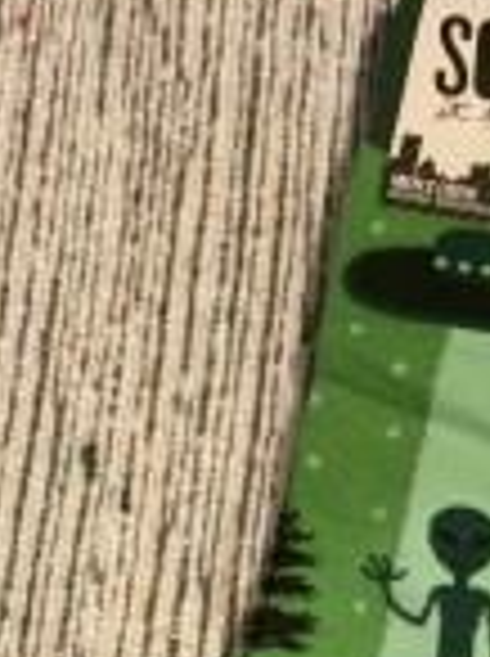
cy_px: 749
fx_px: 1609
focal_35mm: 85
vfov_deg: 21.7
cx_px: 494
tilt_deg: -75.8
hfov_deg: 16.9
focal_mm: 4.15
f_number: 2.2
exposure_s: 1/17
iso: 320
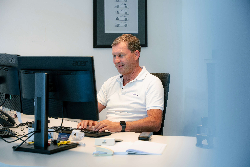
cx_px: 125
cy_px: 84
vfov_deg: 20.1
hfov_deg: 29.8
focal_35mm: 68
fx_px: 469
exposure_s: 1/100
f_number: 4
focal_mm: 67.6
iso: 500
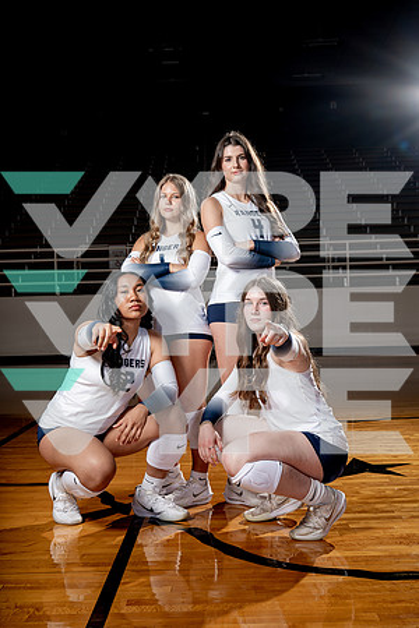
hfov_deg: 29.9
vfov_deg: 43.6
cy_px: 314
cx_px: 210
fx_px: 786
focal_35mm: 45
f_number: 8
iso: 100
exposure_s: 1/250
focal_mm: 45
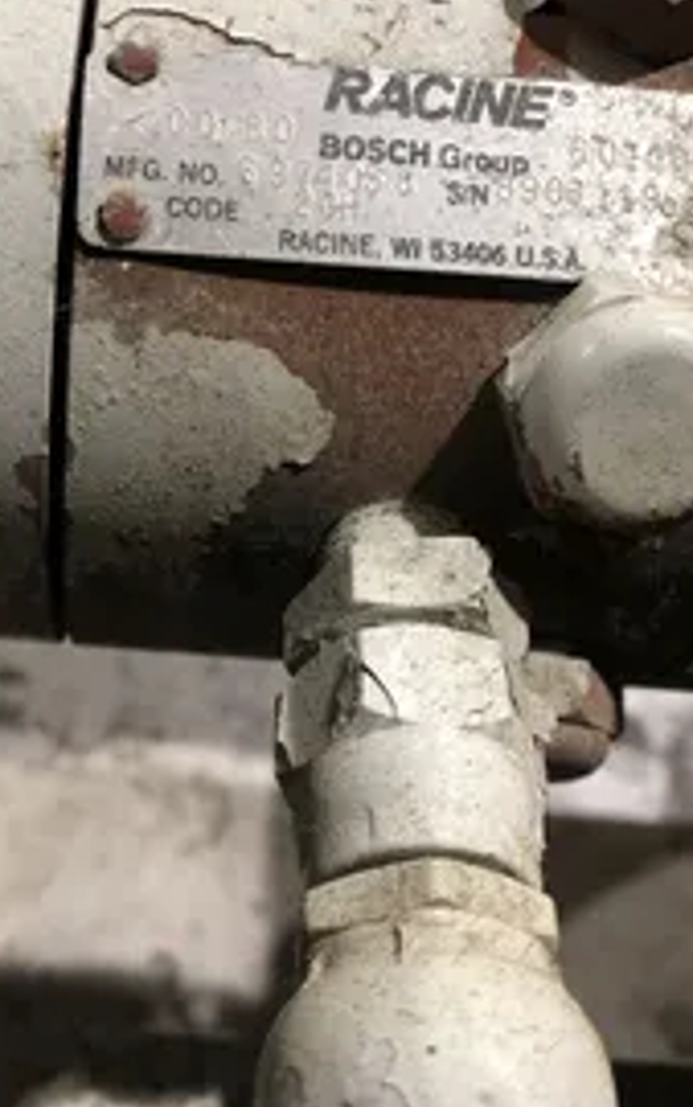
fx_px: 1328
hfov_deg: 29.2
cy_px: 508
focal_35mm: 44
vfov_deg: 45.2
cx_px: 312
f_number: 1.8
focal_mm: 4
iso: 50
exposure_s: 1/15
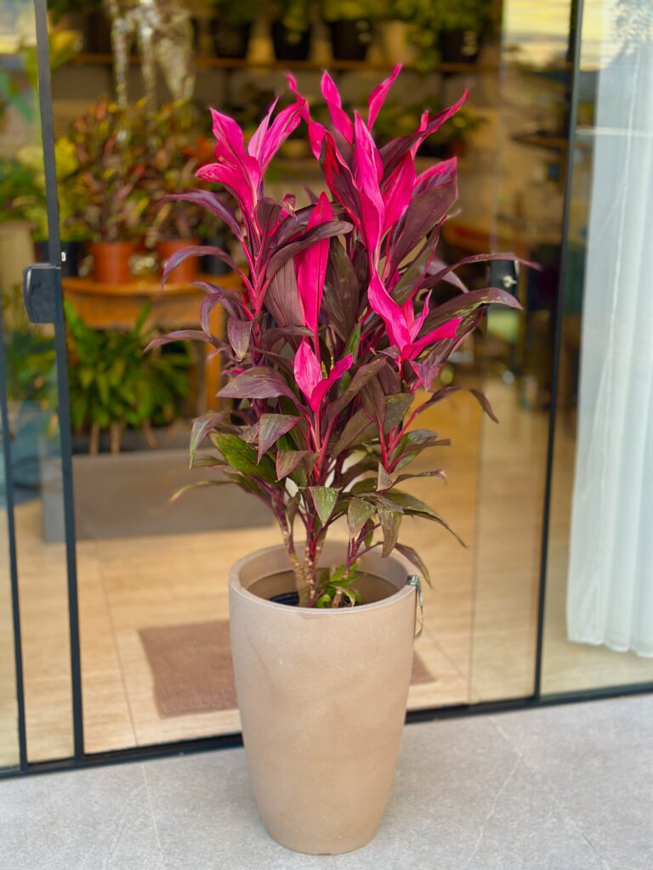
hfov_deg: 30.3
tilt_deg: -15.4
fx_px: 1207
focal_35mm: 48
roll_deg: -1.8
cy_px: 435
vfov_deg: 39.7
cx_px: 326
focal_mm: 6.86
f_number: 1.78
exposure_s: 1/120
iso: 100
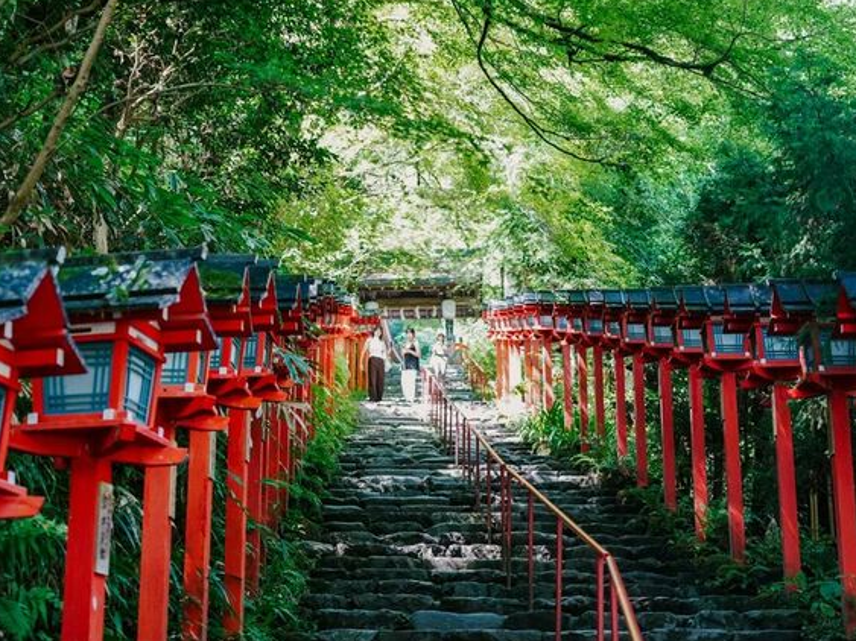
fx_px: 1607
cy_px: 320
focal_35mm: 65
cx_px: 411
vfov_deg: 22.6
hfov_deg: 29.8
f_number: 4
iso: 2000
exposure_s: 1/160
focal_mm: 59
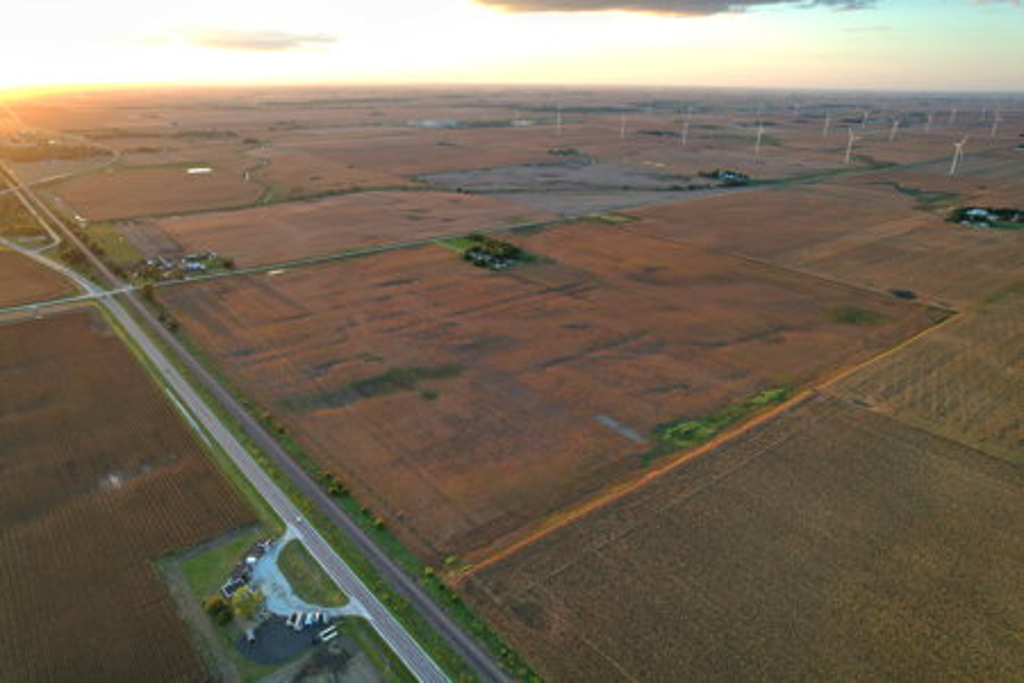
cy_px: 342
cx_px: 512
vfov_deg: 57.2
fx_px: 626
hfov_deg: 78.6
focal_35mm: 22
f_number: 2.8
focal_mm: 8.38
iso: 100
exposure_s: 1/180
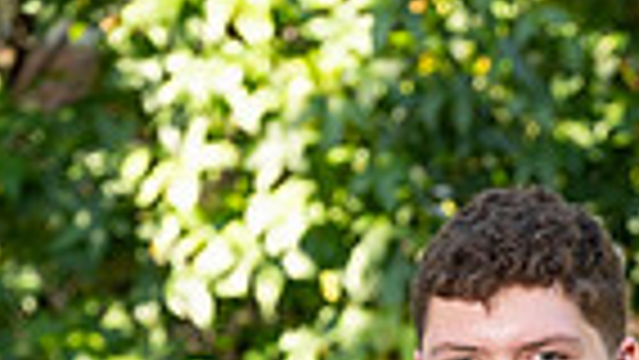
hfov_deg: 5.4
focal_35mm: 397
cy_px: 918
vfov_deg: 3.0
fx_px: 6729
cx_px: 536
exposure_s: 1/200
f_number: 5.6
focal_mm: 120
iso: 400
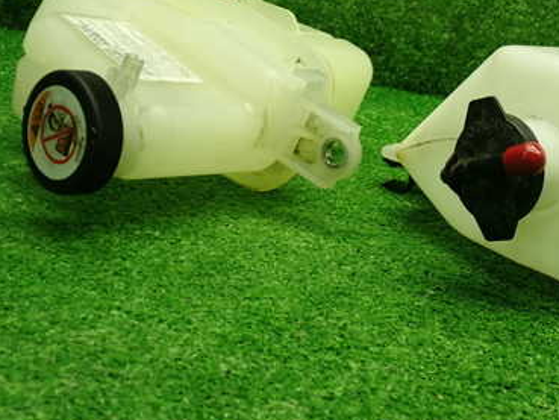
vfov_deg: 27.9
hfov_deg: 36.4
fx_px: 840
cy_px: 141
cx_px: 379
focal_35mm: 52
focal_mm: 5.79
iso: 200
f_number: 2.4
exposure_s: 1/50
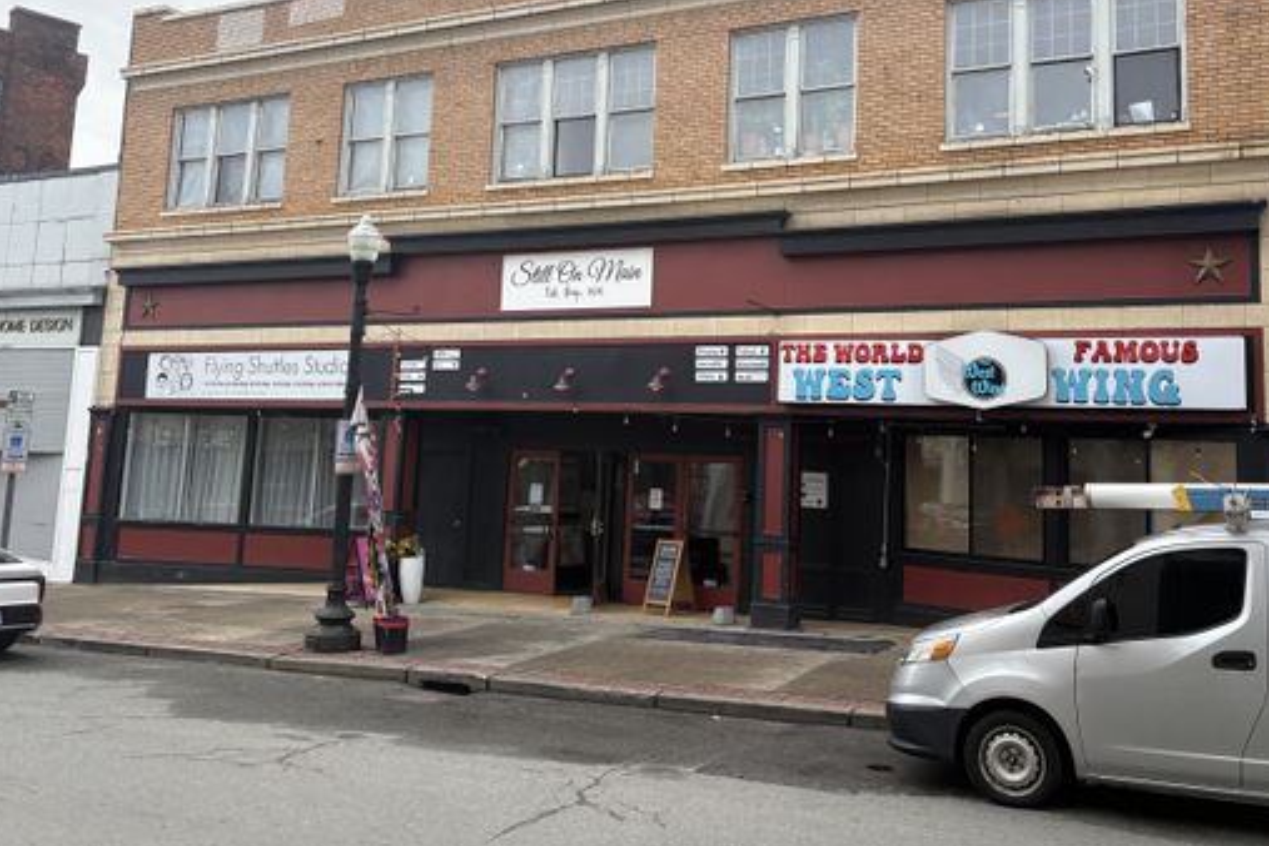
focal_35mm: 32
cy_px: 305
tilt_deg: +7.8
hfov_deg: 58.6
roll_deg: -2.2
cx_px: 693
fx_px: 1128
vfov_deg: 40.8
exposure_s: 1/1901
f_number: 1.6
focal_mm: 5.96
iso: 64
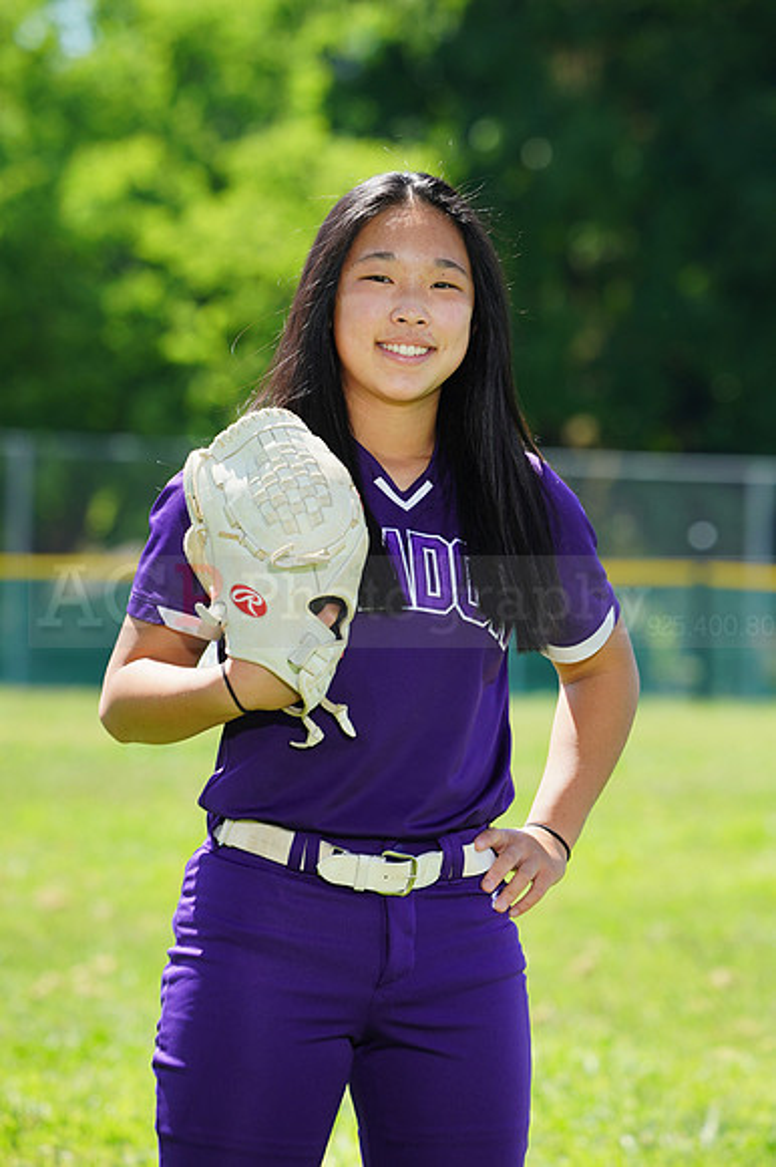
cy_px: 584
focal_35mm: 288
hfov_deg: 4.8
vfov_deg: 7.2
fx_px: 9322
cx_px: 388
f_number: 9
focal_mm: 288
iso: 200
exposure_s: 1/200
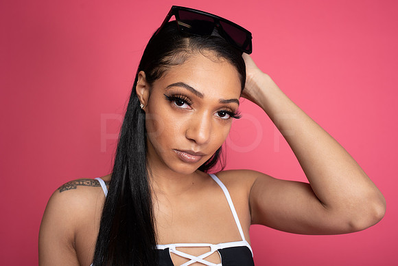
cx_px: 199
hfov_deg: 54.4
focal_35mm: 35
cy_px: 133
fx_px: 387
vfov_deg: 37.9
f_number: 5.6
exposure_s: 1/200
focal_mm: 35
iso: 160
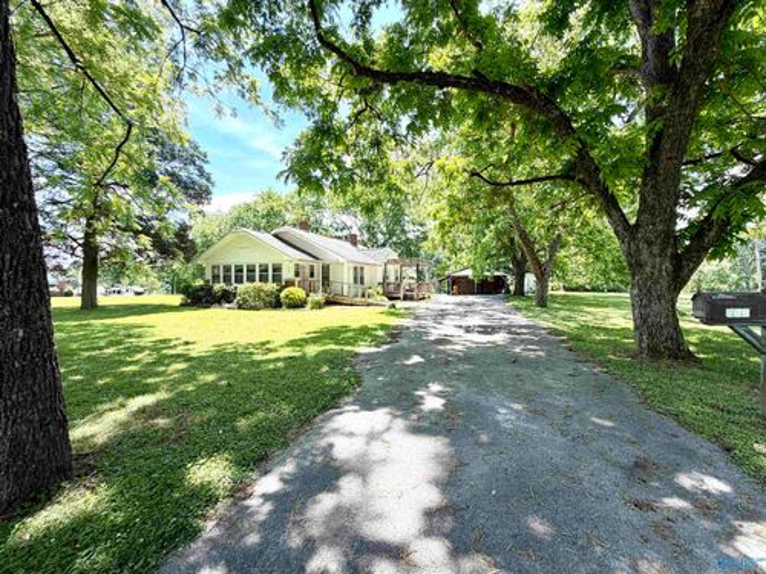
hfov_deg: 102.1
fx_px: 310
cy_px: 287
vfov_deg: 85.7
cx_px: 383
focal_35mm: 14
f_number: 2.2
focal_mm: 2.22
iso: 64
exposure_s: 1/486
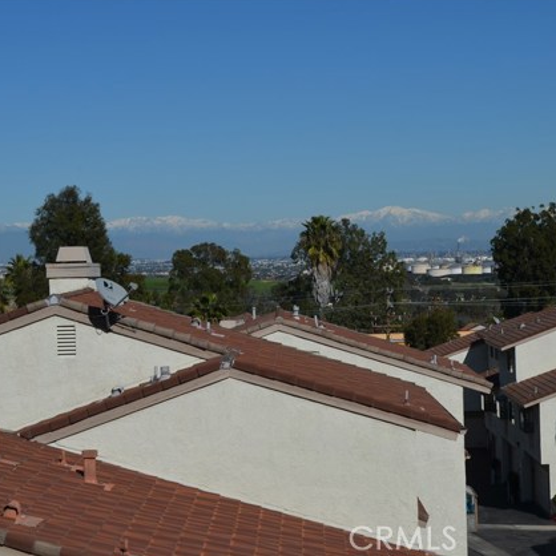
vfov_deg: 22.2
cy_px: 275
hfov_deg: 22.1
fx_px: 1417
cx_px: 390
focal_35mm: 78
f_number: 10
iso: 100
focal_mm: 40
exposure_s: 1/400
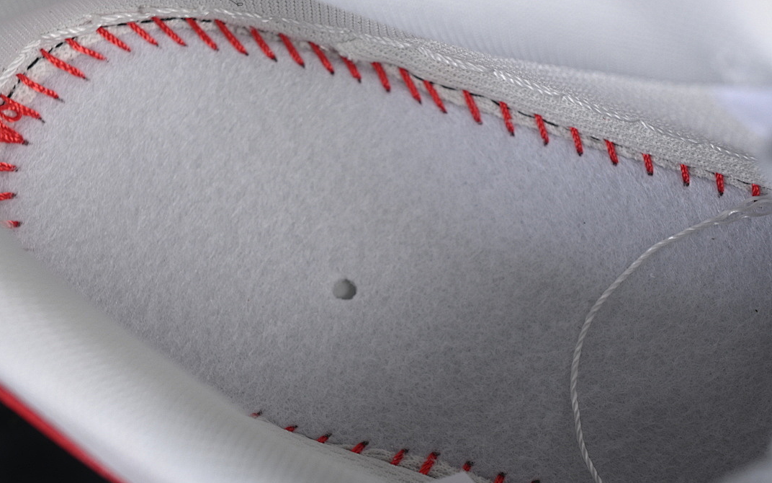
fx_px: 1620
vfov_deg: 16.9
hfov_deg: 26.8
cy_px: 231
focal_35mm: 77
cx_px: 384
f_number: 7.1
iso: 160
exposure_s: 1/80
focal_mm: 50
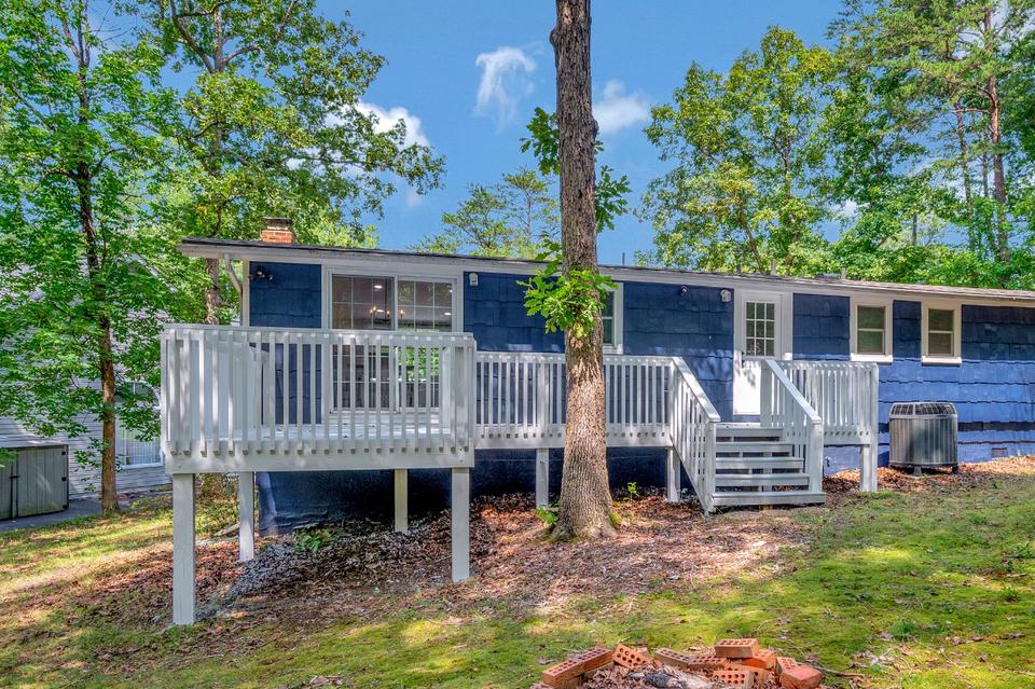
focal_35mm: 25
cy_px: 412
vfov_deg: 51.4
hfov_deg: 71.3
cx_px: 621
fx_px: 711
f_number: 5.6
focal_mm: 16.5
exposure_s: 1/250
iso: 200
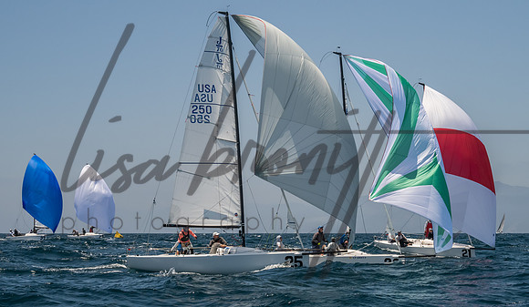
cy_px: 133
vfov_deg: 17.0
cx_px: 331
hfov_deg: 28.7
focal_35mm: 73
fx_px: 1030
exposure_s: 1/640
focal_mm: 46
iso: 640
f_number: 9
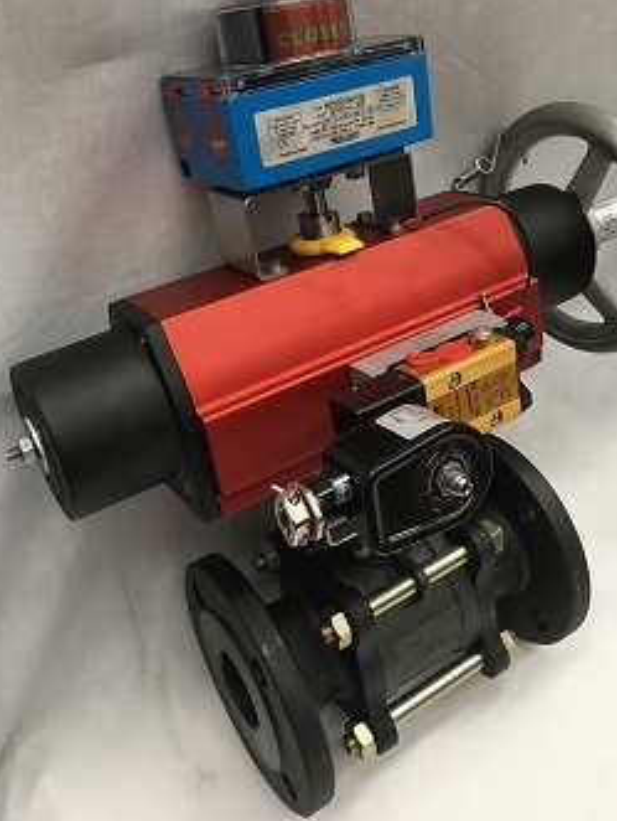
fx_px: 830
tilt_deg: -36.1
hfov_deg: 40.7
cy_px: 332
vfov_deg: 52.3
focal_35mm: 35
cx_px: 354
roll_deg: -2.1
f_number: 2.2
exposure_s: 1/33
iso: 50
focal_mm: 4.15
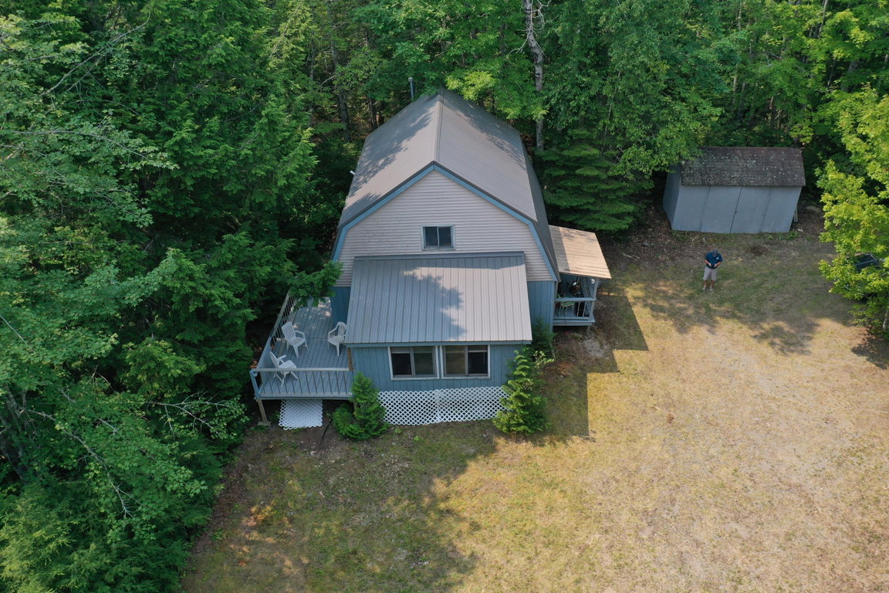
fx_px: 691
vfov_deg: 46.4
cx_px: 444
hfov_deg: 65.5
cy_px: 296
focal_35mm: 28
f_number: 5
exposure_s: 1/320
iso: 100
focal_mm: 10.26
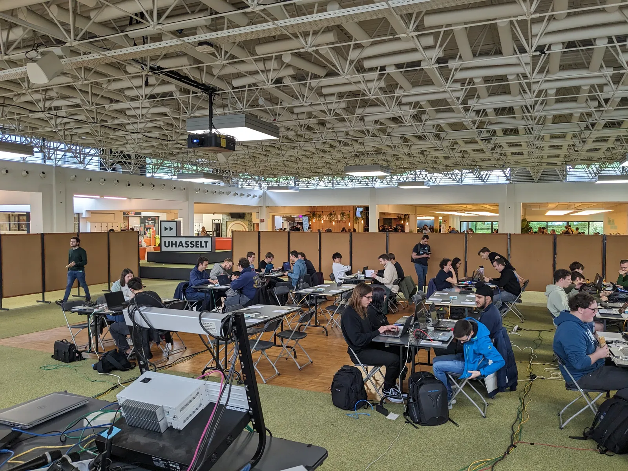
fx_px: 490
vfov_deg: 51.4
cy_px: 236
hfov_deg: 65.3
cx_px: 314
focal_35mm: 27
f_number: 1.73
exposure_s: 1/99.9
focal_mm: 4.38
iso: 87
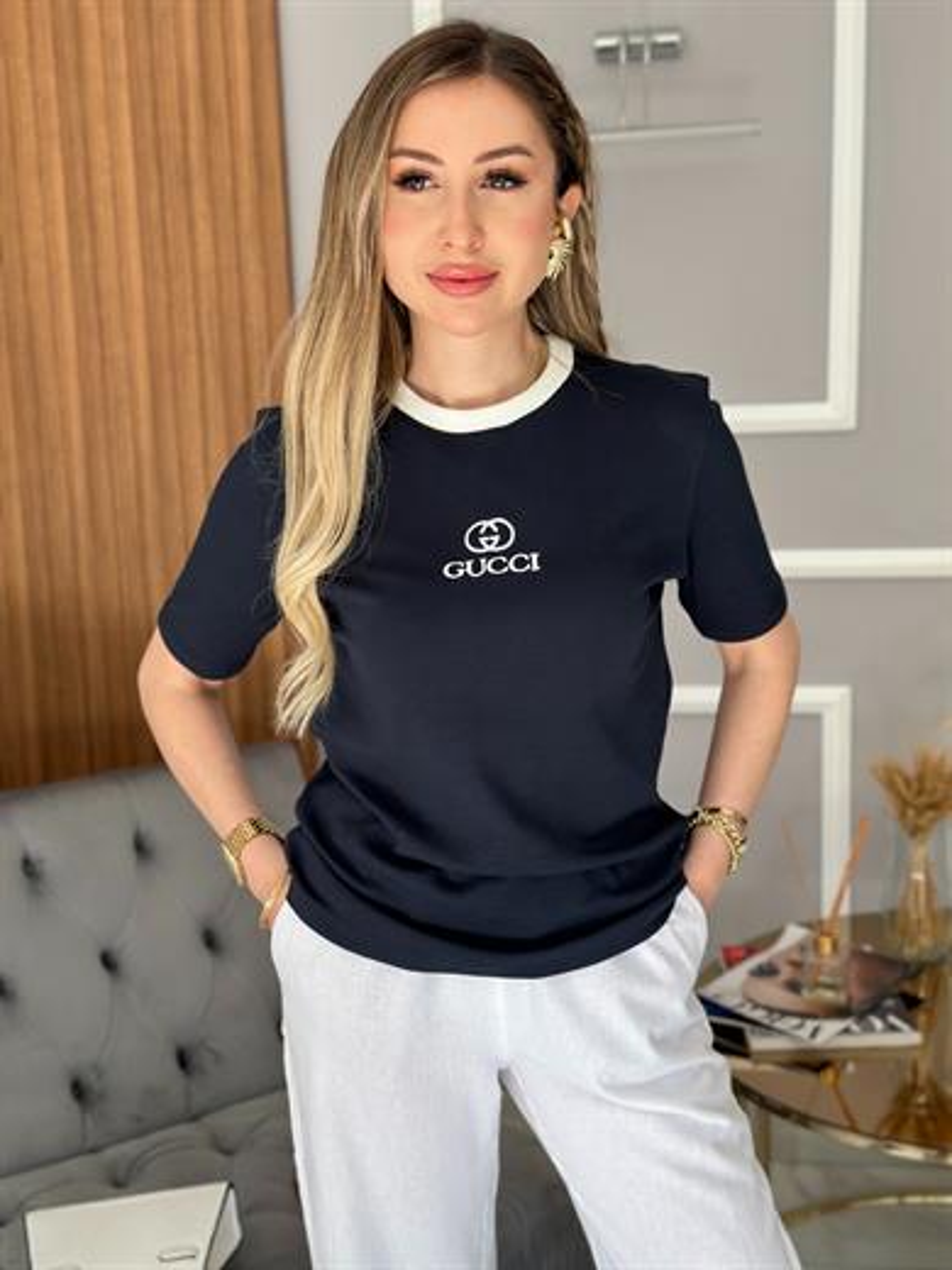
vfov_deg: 39.7
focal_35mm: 48
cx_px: 476
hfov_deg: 30.3
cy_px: 635
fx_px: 1760
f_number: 1.78
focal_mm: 6.86
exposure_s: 1/179
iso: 80
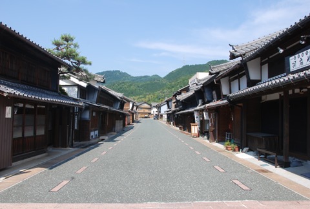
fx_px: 285
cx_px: 155
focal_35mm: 33
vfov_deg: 40.2
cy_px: 104
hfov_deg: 57.1
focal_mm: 22
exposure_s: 1/100
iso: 100
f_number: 10
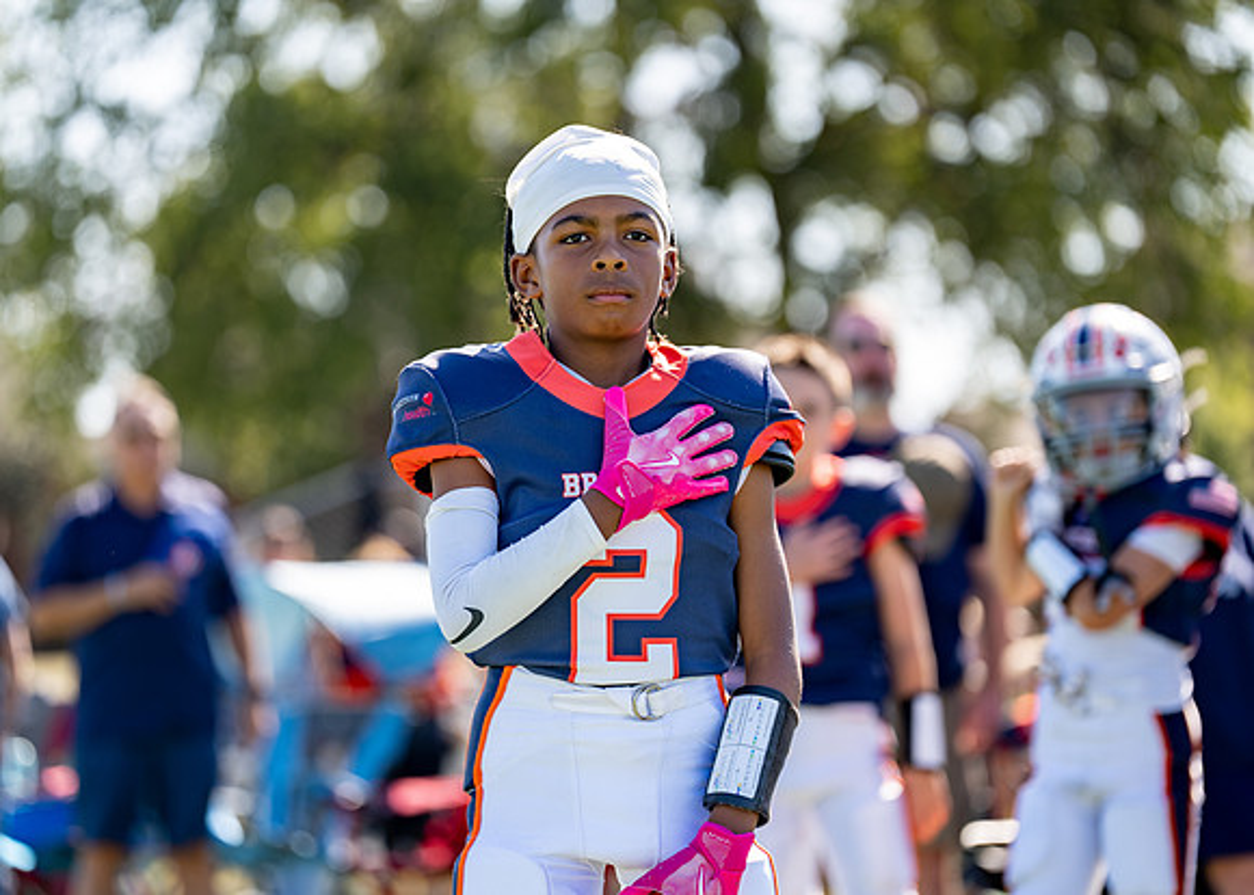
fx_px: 5527
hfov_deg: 12.9
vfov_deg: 9.3
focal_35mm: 155
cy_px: 446
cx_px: 591
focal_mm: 147
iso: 100
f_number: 2.8
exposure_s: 1/800
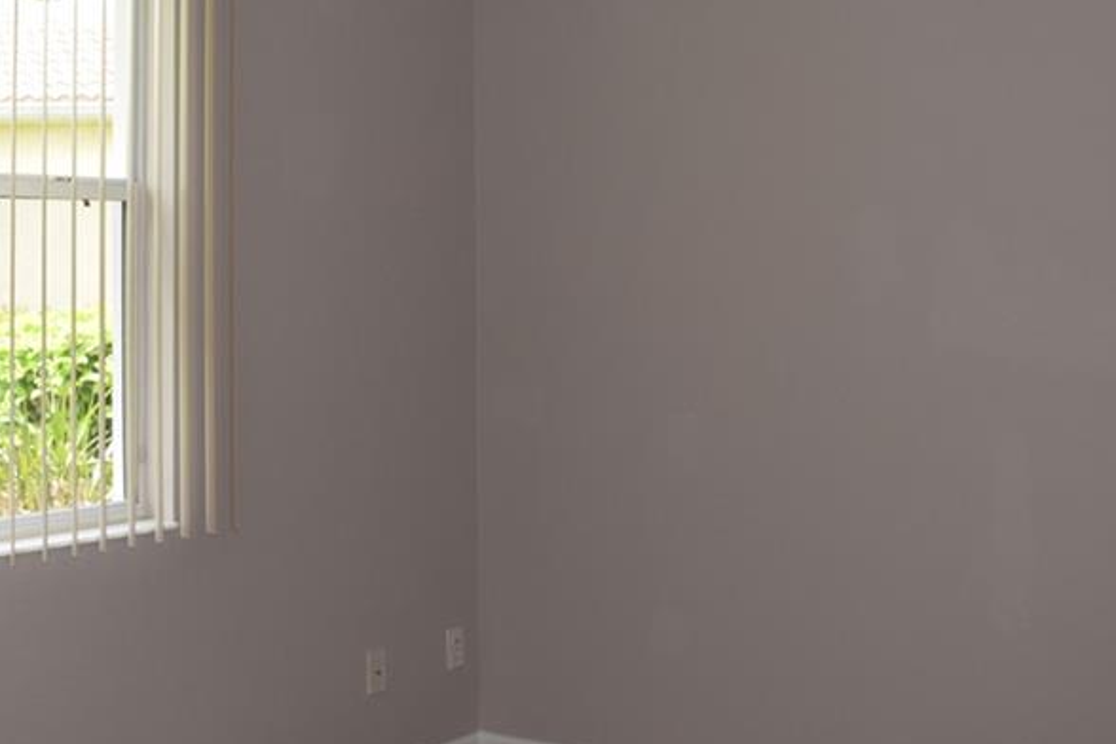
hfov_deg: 36.3
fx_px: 1701
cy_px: 184
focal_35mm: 55
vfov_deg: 24.4
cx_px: 501
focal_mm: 21
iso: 360
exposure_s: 1/125
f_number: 5.6
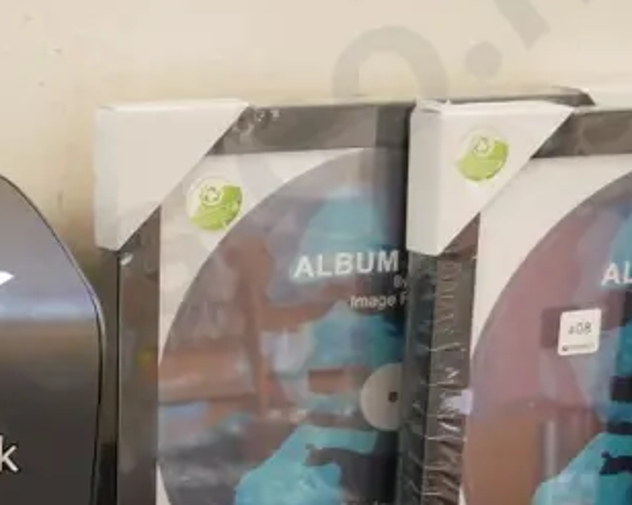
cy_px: 507
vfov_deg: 19.1
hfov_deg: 22.1
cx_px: -179
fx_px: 1458
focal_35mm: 78
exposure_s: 1/60
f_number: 4
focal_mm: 12
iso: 1250
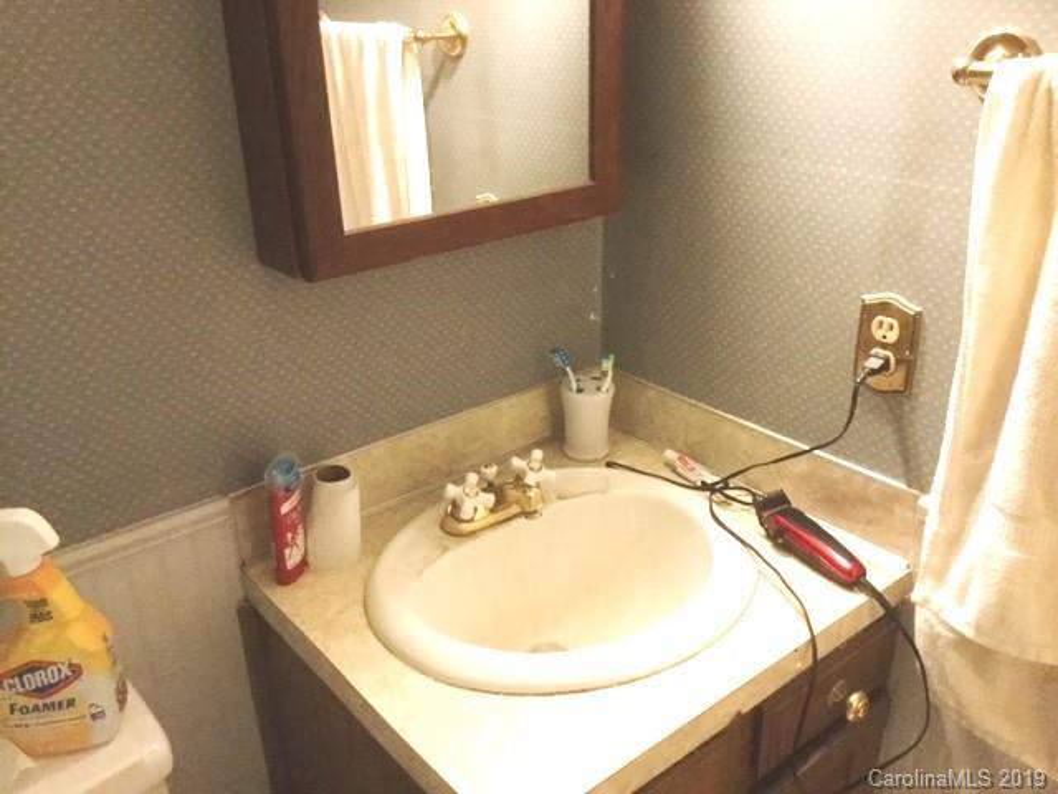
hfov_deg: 58.4
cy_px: 397
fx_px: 947
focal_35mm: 31
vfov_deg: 45.4
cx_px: 529
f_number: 2.4
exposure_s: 1/15
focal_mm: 3.3
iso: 320
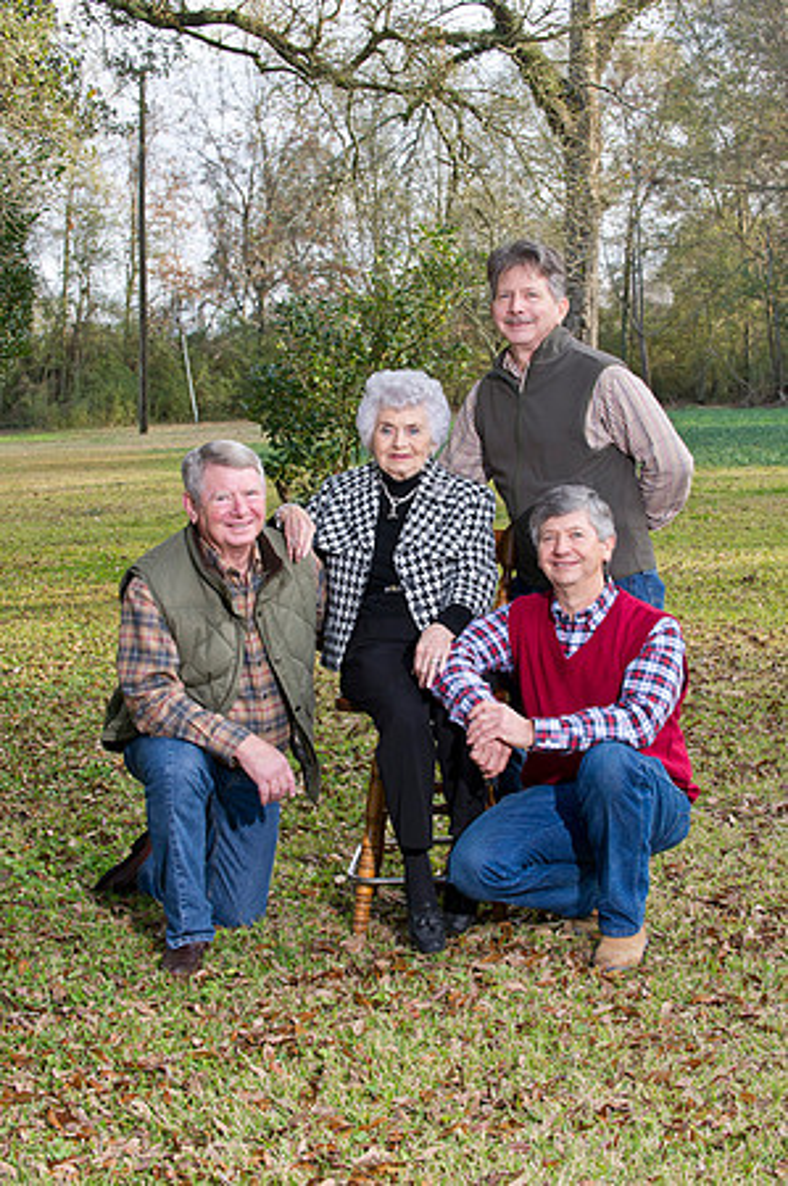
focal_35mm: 70
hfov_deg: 19.4
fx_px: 2303
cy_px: 593
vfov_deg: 28.9
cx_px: 394
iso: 800
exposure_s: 1/160
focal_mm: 70
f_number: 8
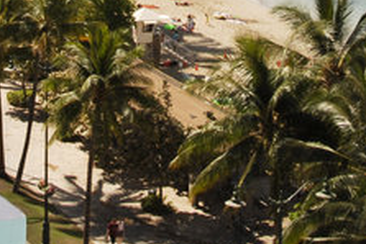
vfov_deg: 7.8
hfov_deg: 11.9
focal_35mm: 172
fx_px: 1750
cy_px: -147
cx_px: 154
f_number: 11
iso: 100
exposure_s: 1/200
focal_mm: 32
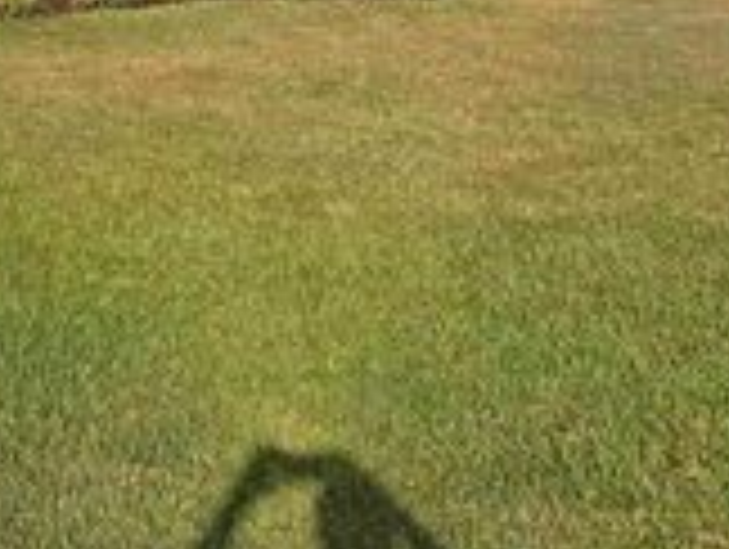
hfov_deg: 22.4
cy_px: -254
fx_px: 1561
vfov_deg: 18.0
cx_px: -310
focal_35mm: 74
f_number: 1.78
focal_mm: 6.86
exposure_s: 1/4184
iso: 80
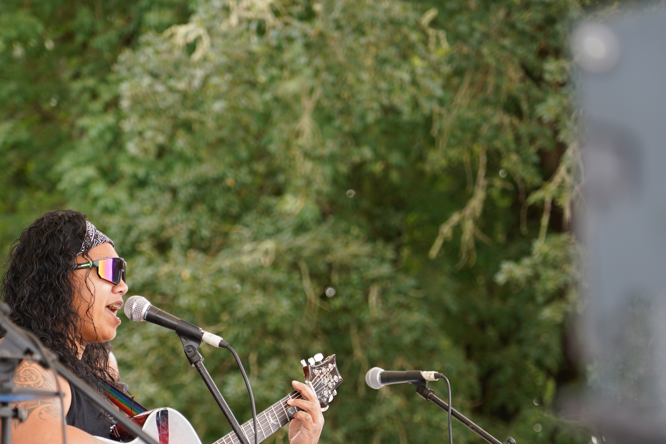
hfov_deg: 12.3
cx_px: 244
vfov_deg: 8.2
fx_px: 3089
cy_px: 340
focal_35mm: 167
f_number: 4
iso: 200
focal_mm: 105
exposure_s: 1/160
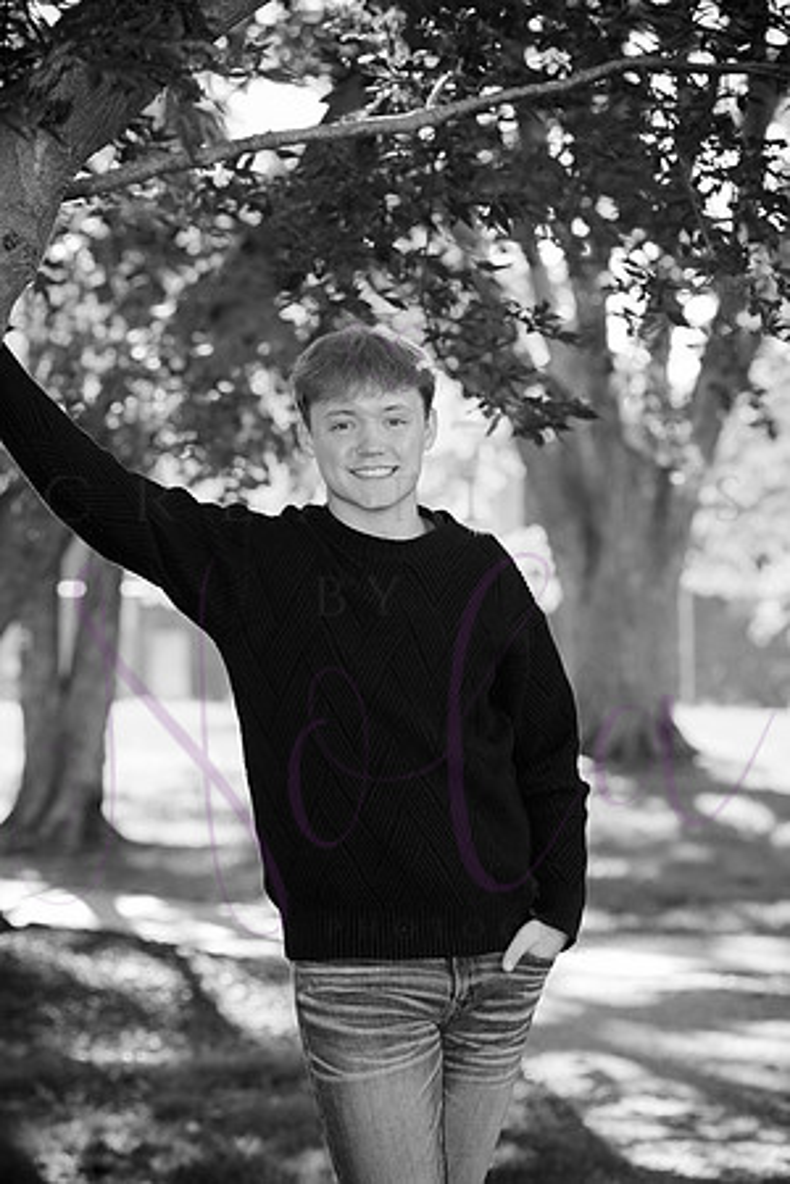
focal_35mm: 112
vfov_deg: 18.3
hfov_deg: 12.2
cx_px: 395
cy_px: 592
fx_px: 3686
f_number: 5
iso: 800
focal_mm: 112
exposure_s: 1/320
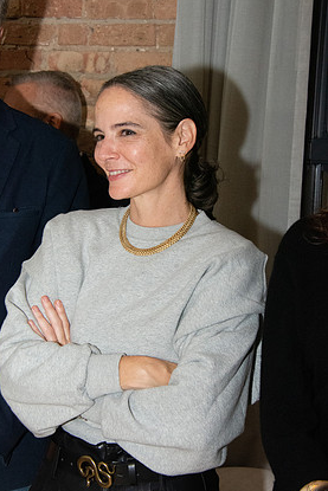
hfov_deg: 15.0
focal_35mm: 91
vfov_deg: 22.4
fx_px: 1243
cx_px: 153
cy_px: 235
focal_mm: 56
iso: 5000
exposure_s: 1/250
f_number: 11
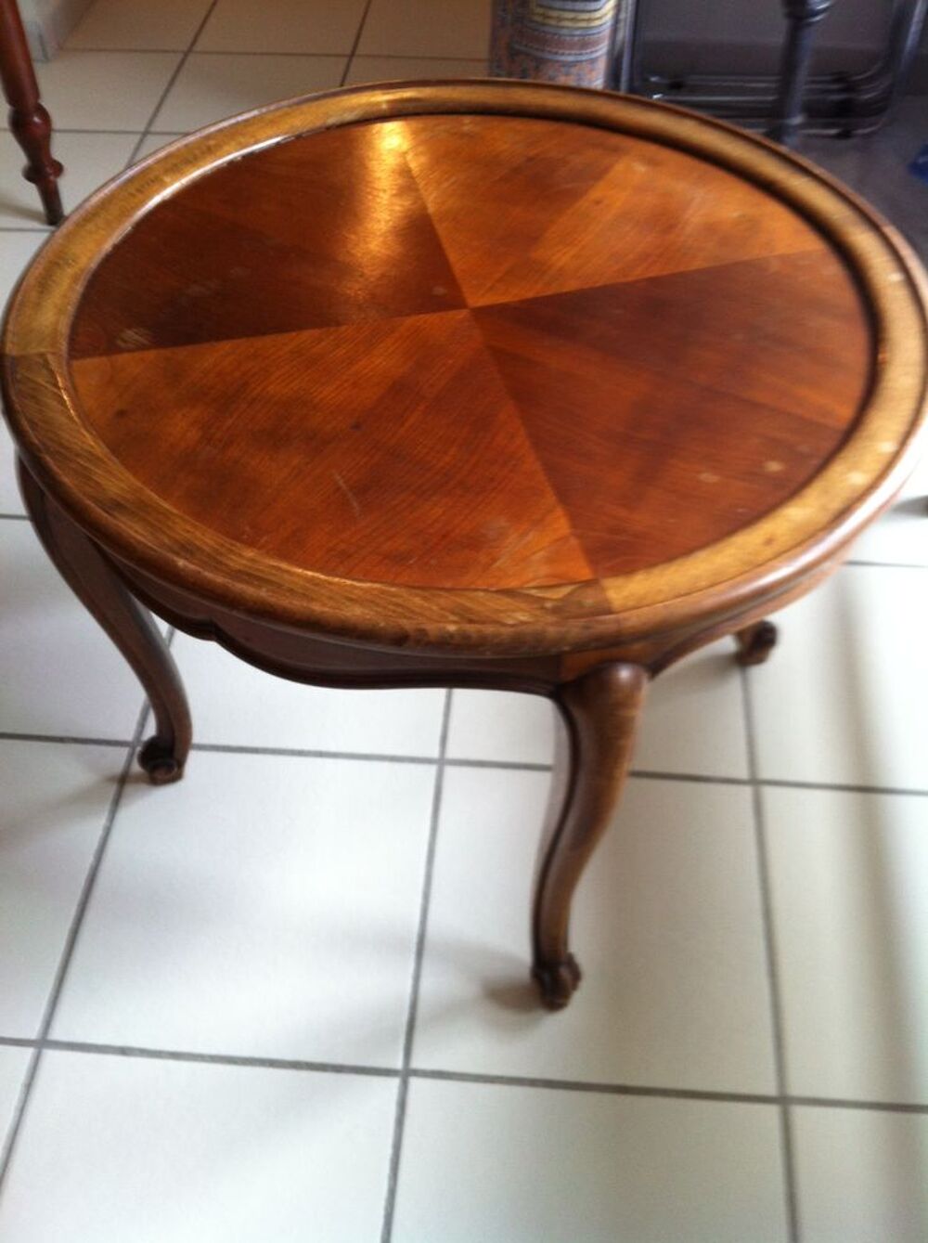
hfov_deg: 40.6
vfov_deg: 52.7
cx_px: 464
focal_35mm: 35
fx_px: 1254
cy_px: 622
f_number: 2.8
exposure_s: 1/17
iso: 80
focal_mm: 3.85
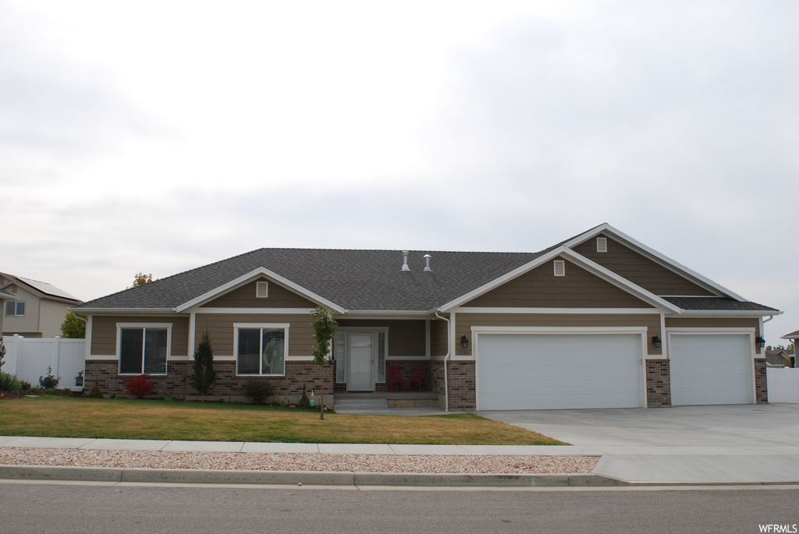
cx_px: 400
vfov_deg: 40.1
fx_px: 733
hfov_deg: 57.2
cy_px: 267
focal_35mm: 33
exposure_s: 1/200
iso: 100
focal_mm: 22
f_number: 10
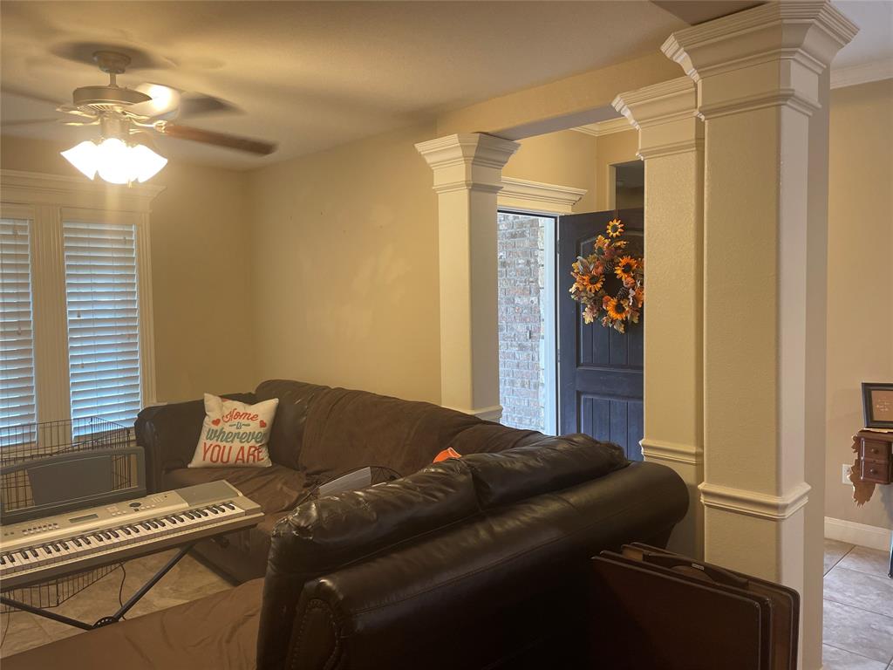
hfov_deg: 67.3
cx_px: 446
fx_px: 671
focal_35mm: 26
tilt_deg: -2.4
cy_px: 335
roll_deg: +0.9
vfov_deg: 53.1
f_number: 1.6
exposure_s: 1/60
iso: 125
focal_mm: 4.2
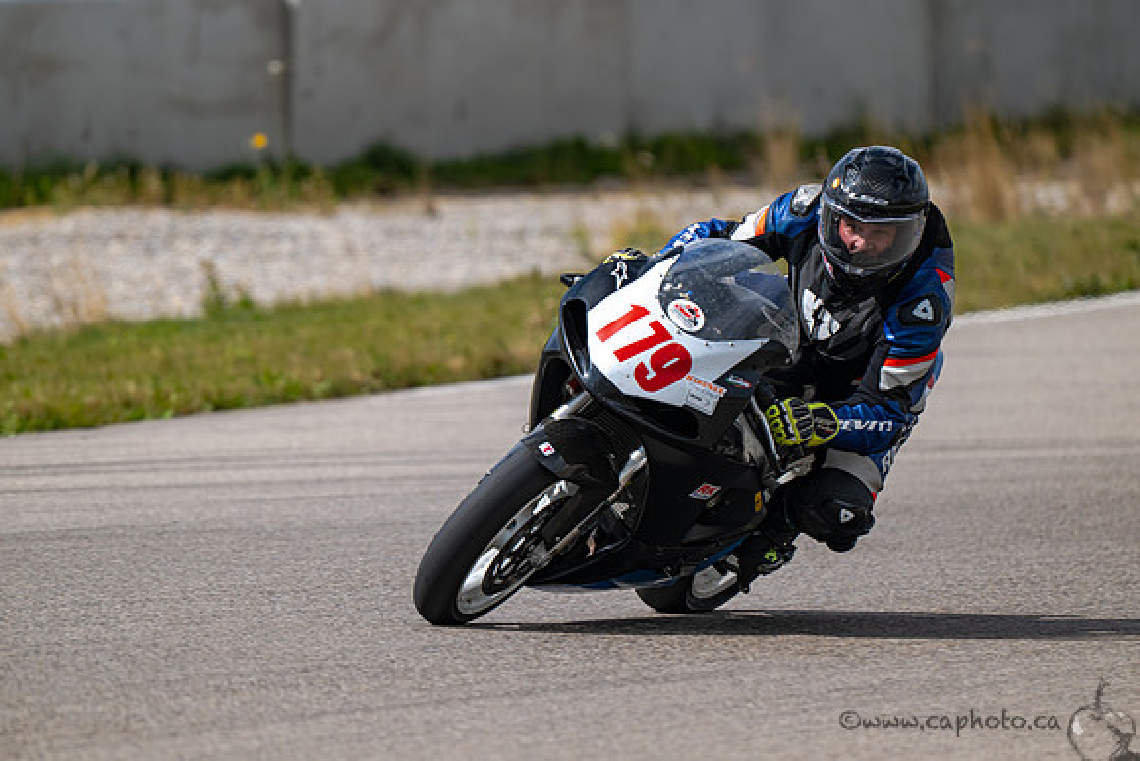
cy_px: 380
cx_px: 570
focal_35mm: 600
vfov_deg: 2.3
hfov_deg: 3.4
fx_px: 19004
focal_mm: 600
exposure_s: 1/1250
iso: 160
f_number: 6.3
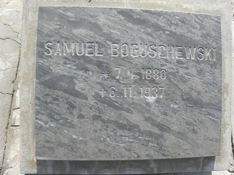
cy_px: 88
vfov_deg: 53.1
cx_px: 117
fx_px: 176
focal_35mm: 26
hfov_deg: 67.3
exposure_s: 1/160
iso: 64
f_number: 5.6
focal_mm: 4.6
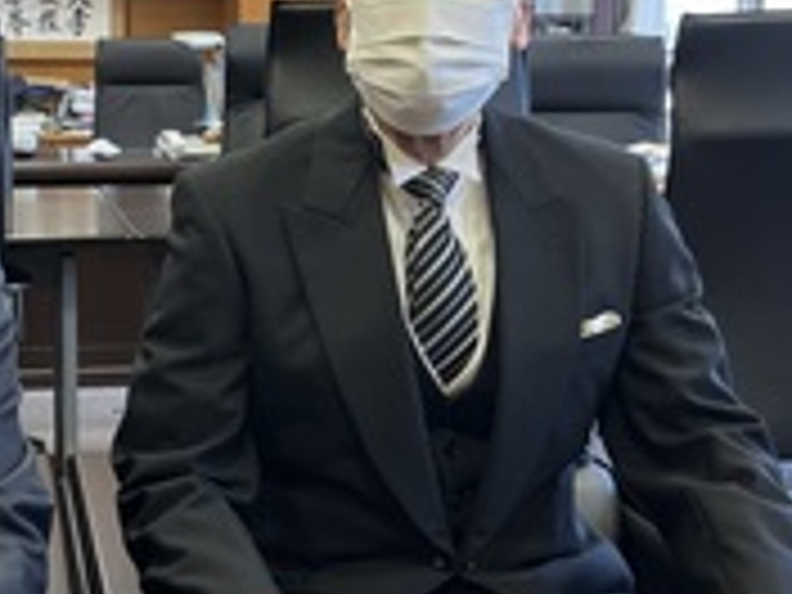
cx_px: 184
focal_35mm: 65
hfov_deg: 29.3
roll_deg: -0.2
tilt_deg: -6.1
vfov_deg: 22.5
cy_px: 225
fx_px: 1487
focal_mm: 5.1
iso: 50
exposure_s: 1/120
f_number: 1.6
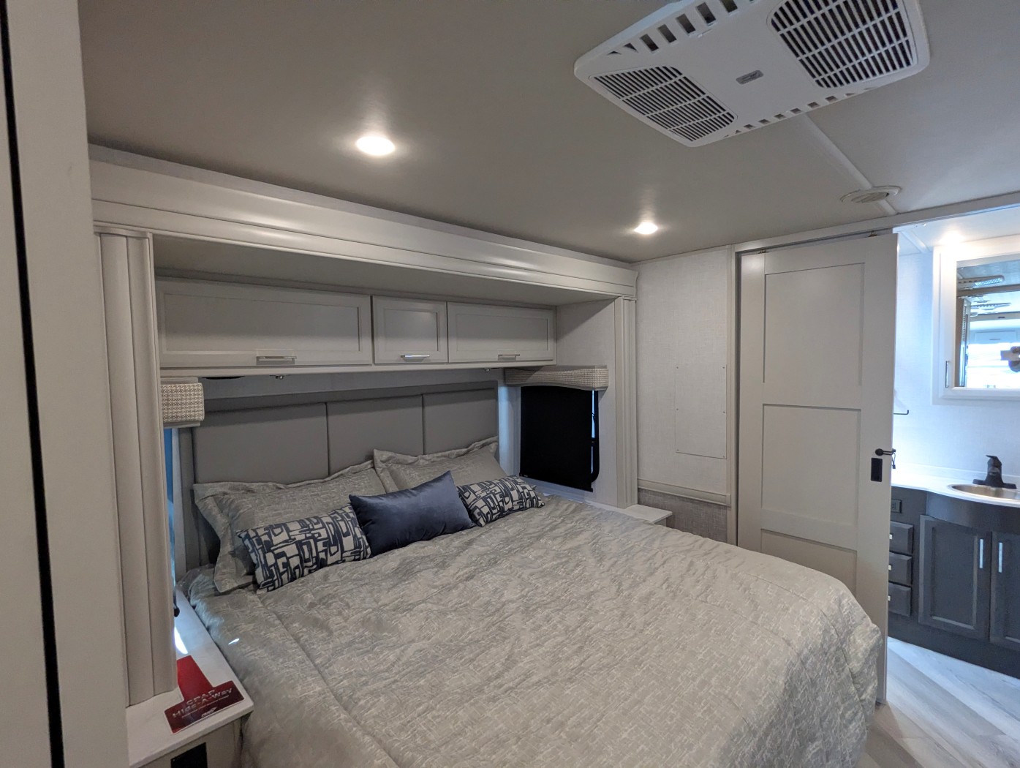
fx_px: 472
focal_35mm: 16
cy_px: 384
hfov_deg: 94.4
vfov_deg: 78.2
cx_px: 510
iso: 549
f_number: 2.2
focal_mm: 2.35
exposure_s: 1/120
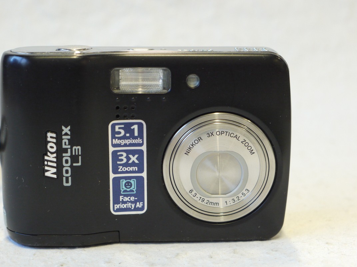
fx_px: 949
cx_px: 162
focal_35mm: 92
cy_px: 136
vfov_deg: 16.1
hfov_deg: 21.3
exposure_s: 1/50
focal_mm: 41
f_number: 5.6
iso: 800
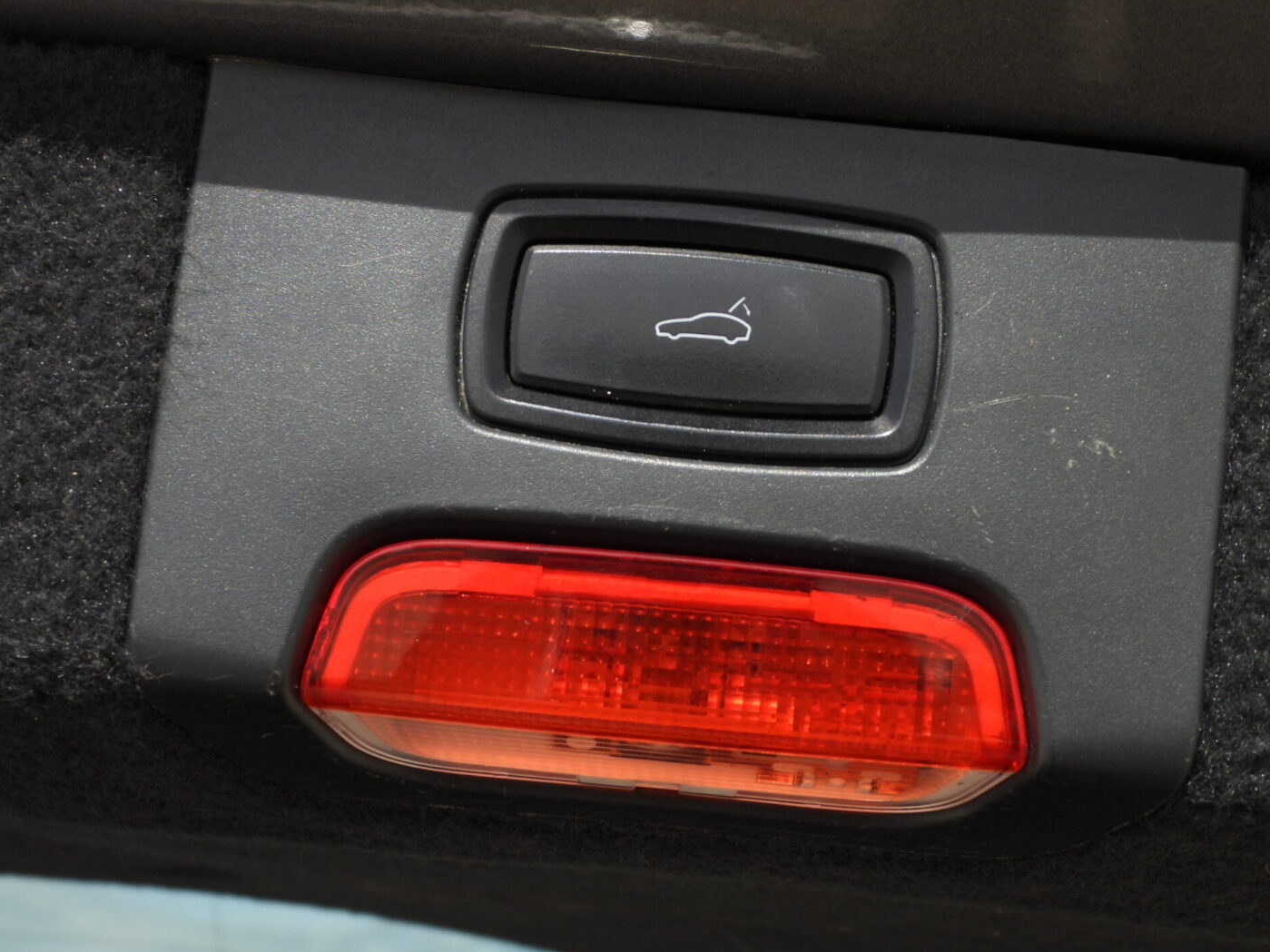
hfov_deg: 34.4
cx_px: 637
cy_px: 483
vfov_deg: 26.1
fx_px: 2054
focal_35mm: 56
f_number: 3.5
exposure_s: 1/200
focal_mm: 9.8
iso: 100
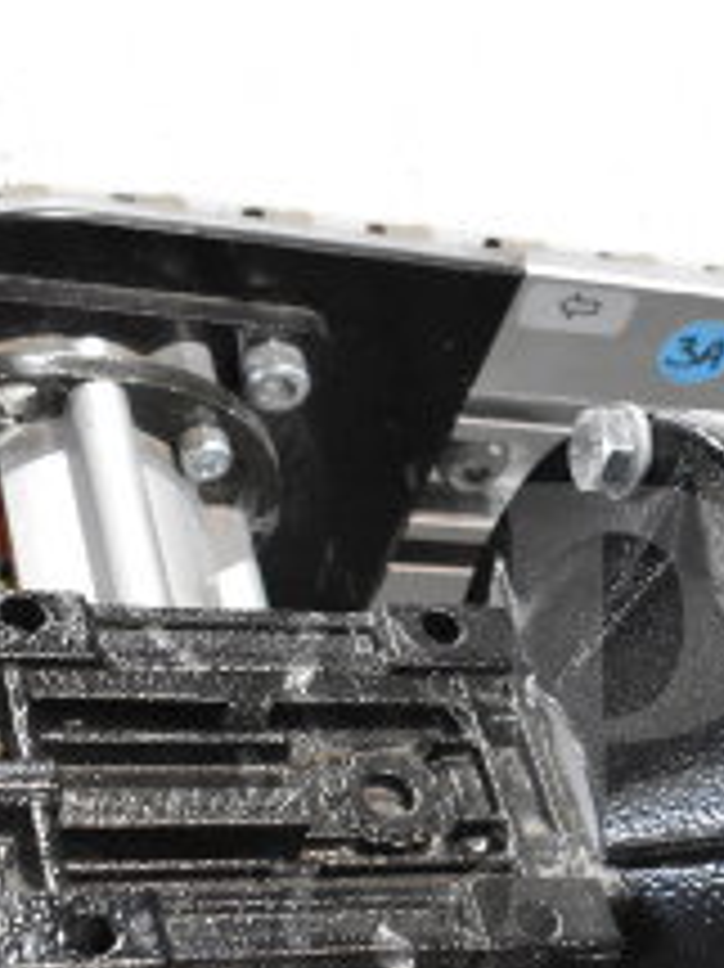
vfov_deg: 21.4
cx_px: 895
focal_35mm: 90
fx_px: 2512
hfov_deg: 15.7
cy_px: 840
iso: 6400
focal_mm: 22
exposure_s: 1/250
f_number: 8
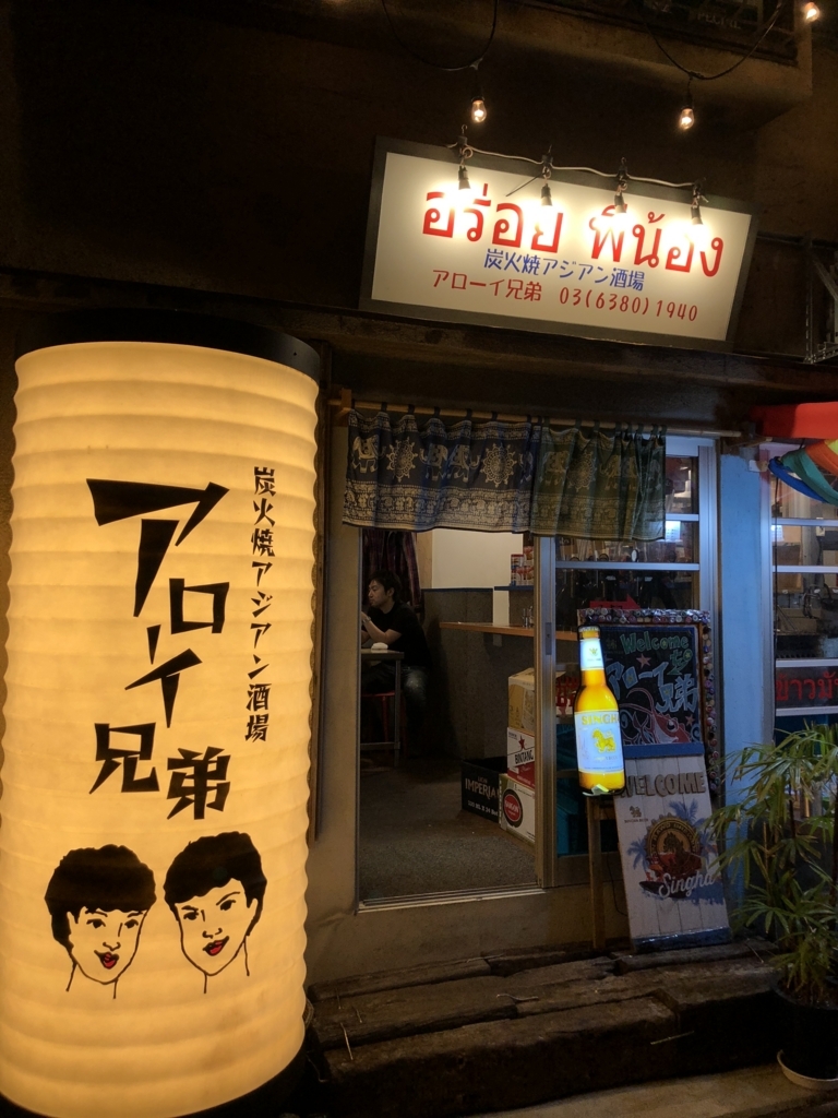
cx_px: 419
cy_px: 559
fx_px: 904
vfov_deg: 63.4
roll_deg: -1.0
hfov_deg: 49.7
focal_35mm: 28
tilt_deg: +2.5
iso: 32
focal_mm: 3.99
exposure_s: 1/33
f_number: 1.8
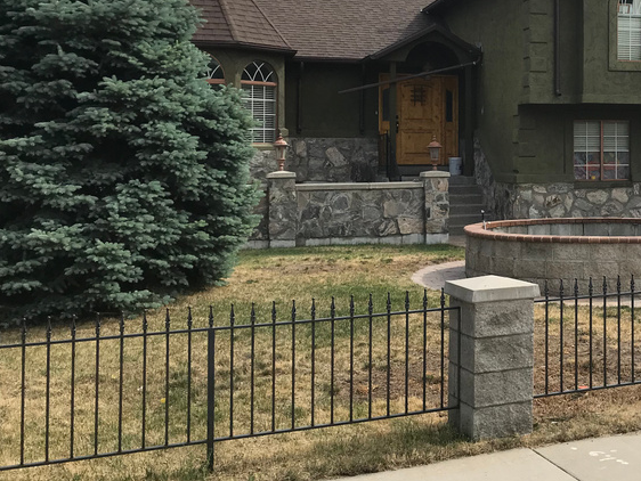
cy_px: 142
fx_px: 945
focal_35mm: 51
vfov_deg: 28.3
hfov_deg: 35.6
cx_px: 555
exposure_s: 1/1996
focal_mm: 3.99
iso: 20
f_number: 1.8
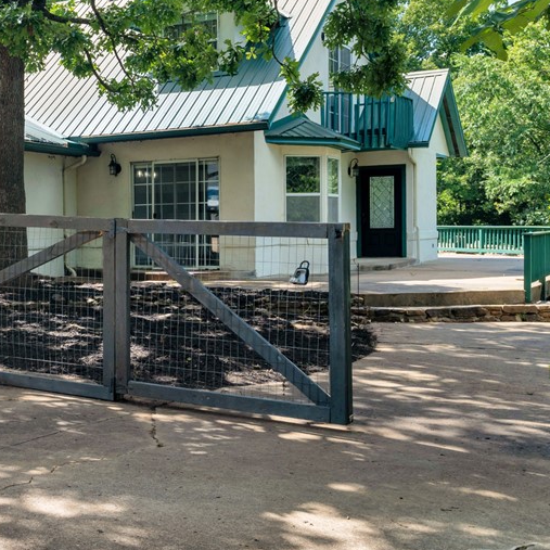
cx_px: 11
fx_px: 917
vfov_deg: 33.0
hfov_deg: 31.1
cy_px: 168
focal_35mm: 51
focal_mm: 28
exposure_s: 1/60
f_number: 6.3
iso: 100
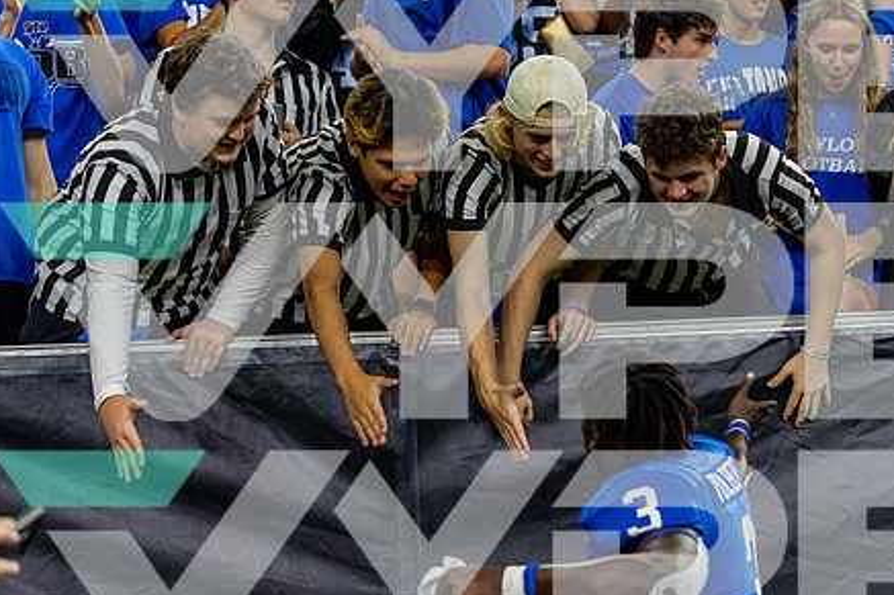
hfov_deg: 21.9
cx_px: 520
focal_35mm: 93
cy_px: 312
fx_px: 2309
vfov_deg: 14.7
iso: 1250
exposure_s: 1/1250
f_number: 2.8
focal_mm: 70
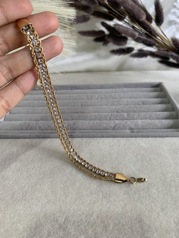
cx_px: 90
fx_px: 179
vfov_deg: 67.3
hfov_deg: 53.1
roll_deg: +3.7
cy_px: 119
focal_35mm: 26
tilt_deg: -36.4
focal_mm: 4.25
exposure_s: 1/50
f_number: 1.8
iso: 50
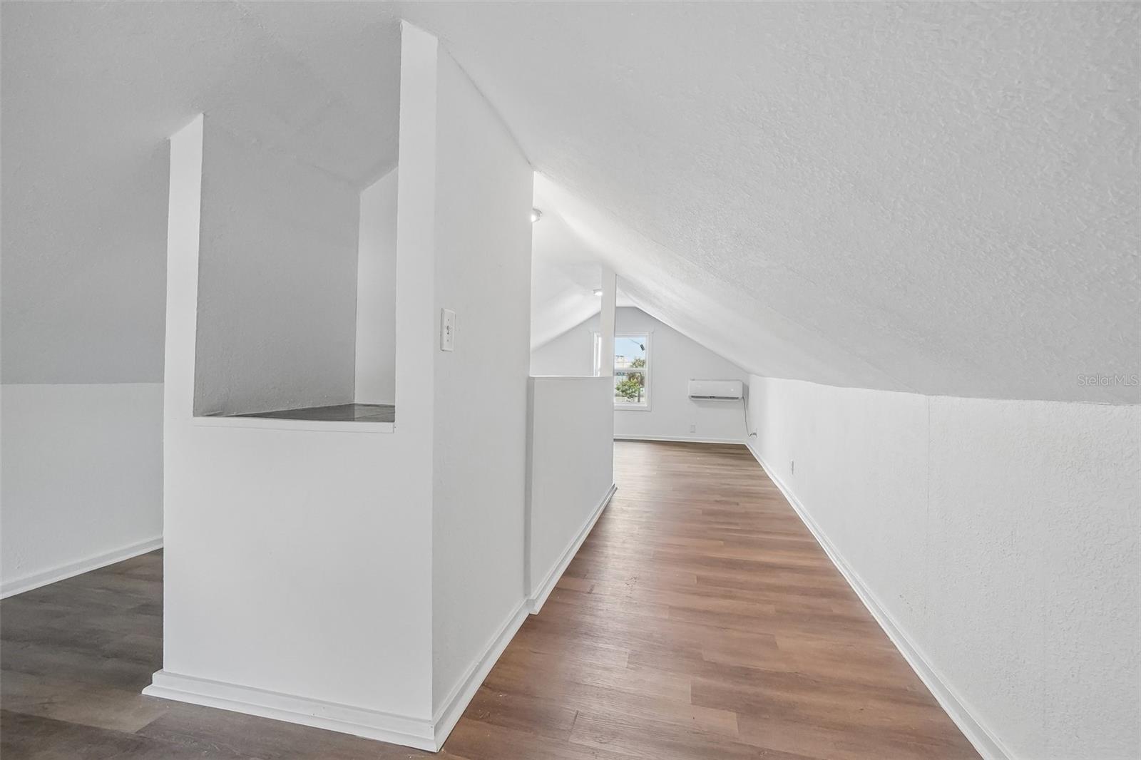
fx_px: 475
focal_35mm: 15
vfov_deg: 77.3
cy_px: 380
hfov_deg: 100.4
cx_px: 570
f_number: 8
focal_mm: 10
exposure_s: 1/30
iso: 1250
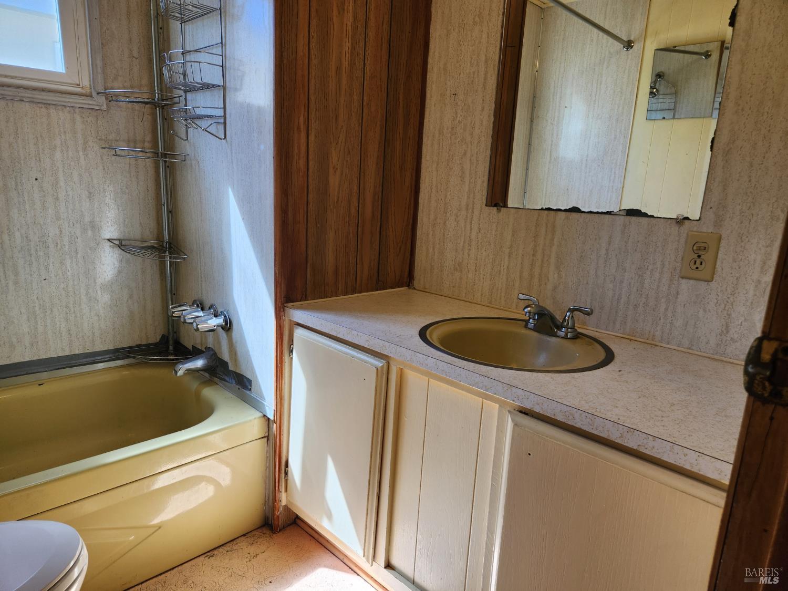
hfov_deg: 73.9
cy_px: 296
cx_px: 394
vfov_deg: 58.9
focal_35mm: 23
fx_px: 524
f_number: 1.8
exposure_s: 1/180
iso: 50
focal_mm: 5.4
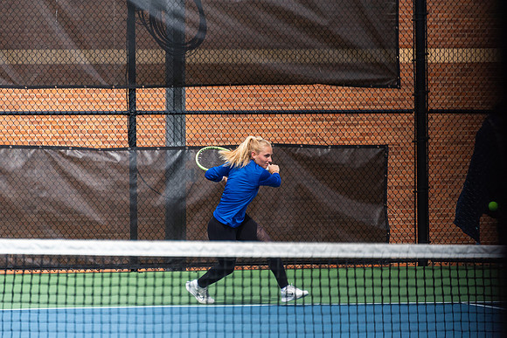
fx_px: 4226
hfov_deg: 6.9
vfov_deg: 4.6
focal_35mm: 300
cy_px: 169
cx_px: 254
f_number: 5.6
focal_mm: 300
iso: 640
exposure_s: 1/2500
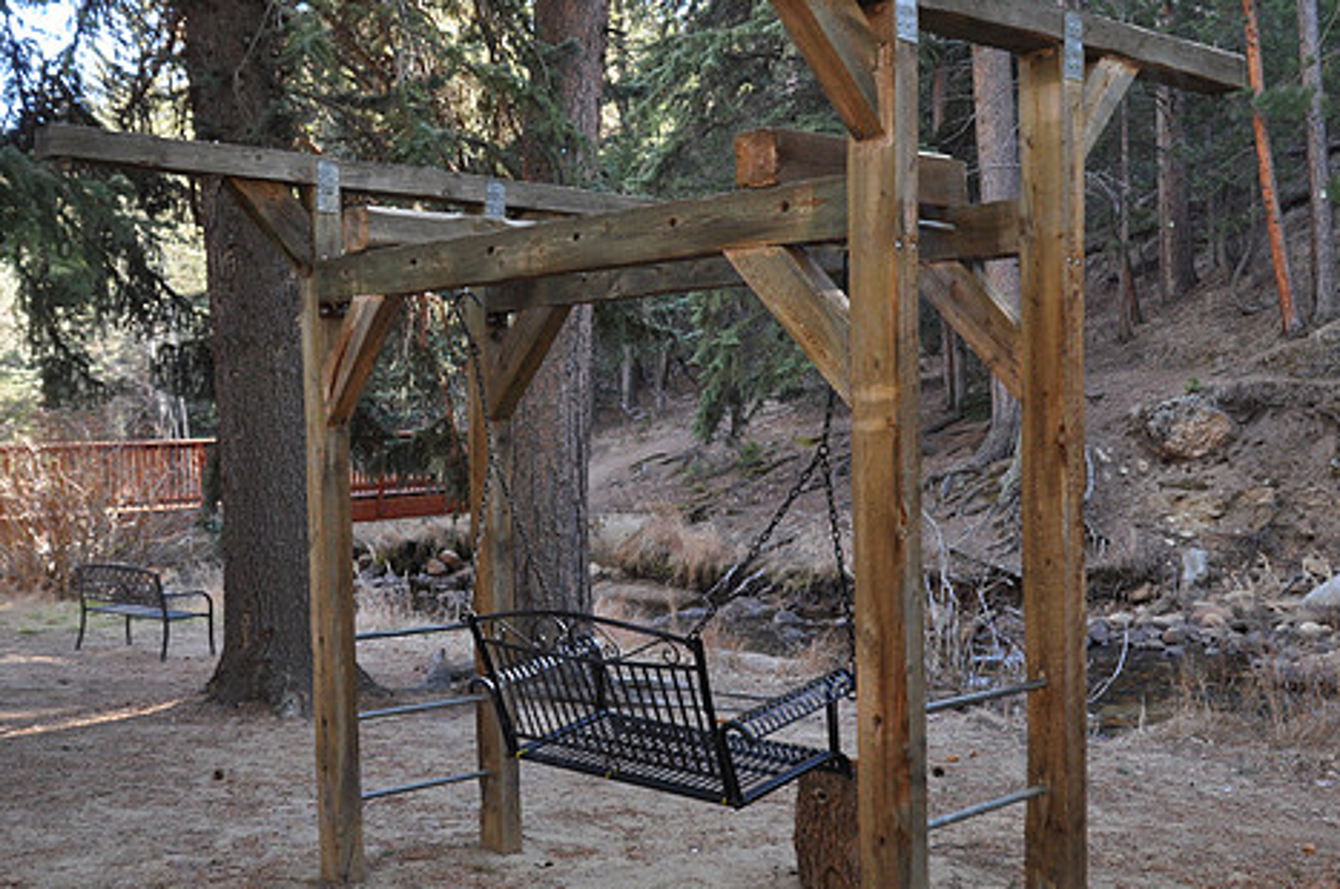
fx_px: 1524
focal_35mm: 41
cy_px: 495
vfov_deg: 32.5
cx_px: 723
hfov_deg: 47.4
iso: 800
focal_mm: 22
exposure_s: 1/90
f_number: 3.5
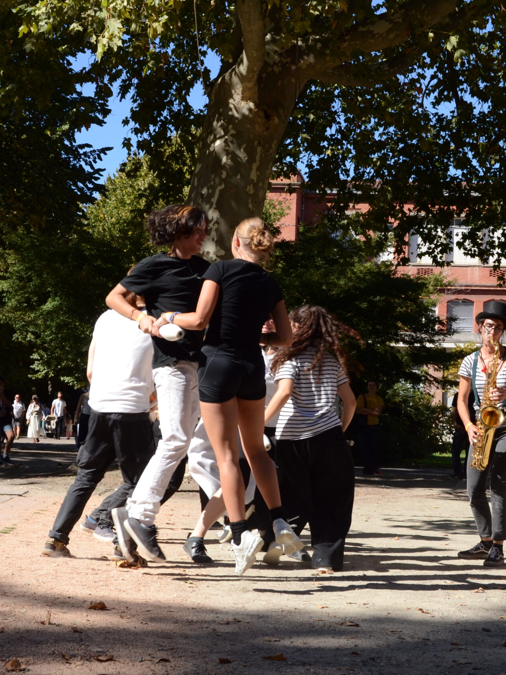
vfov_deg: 29.8
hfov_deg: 22.4
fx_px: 1267
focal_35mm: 65
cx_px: 366
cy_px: 337
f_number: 10
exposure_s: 1/250
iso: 200
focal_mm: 30
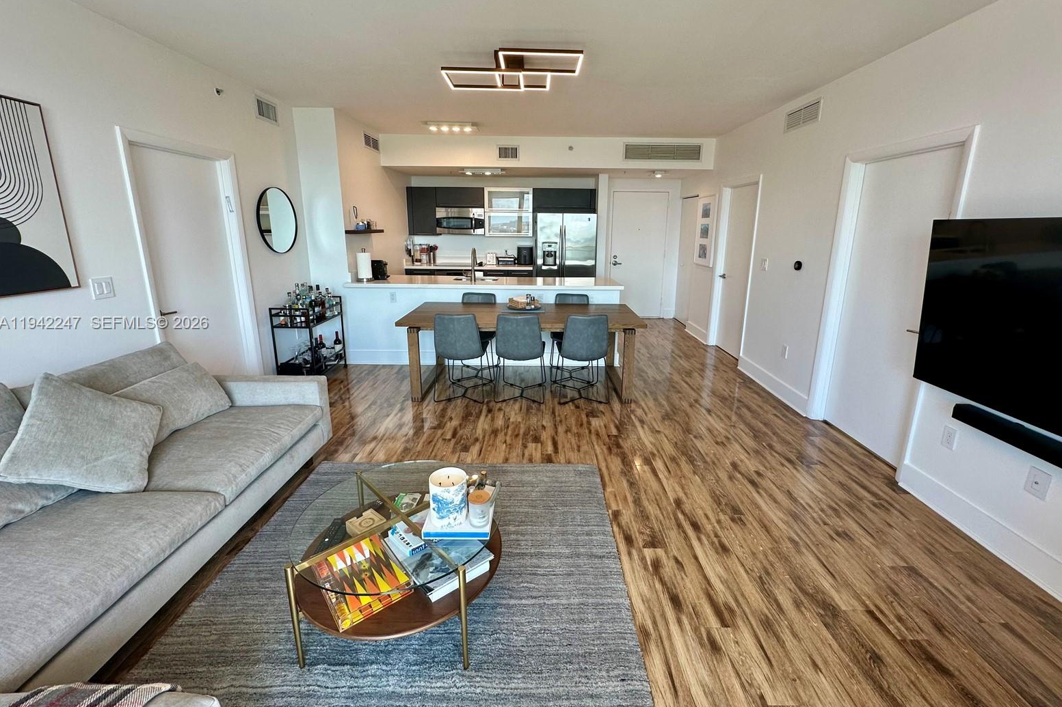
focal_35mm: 15
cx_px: 542
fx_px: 442
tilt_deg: -12.6
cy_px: 324
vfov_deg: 77.2
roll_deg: -0.5
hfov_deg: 100.4
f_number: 2.2
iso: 64
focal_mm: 2.22
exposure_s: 1/120
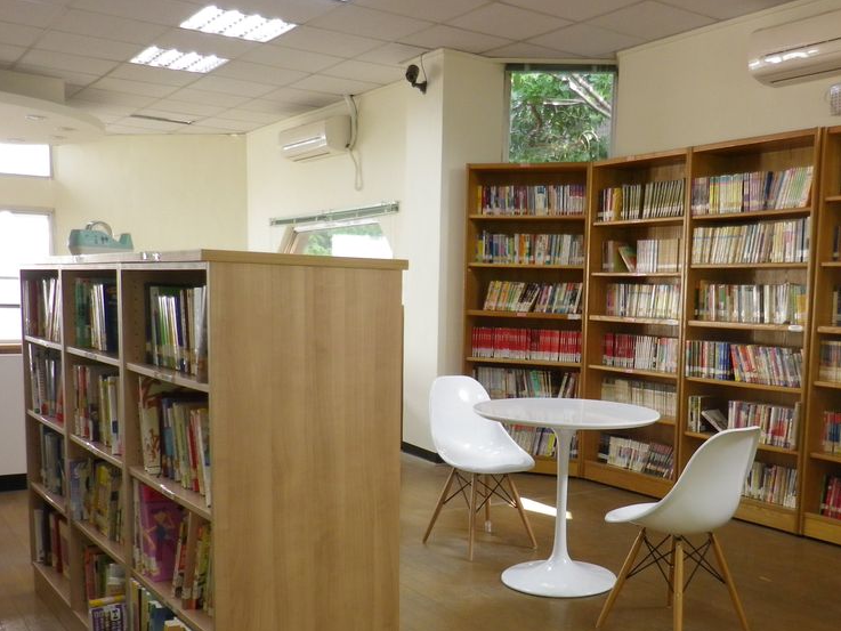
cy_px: 407
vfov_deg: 37.4
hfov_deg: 48.1
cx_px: 568
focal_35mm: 38
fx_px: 923
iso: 160
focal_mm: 5
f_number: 3.2
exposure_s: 1/50
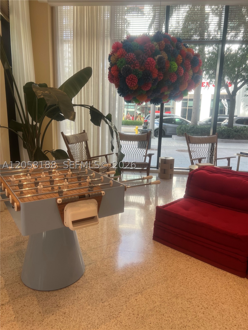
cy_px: 165
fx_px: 248
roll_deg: -1.1
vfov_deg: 67.3
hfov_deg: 53.1
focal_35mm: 26
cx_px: 124
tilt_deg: -12.0
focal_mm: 5.7
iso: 40
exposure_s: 1/247
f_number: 1.5
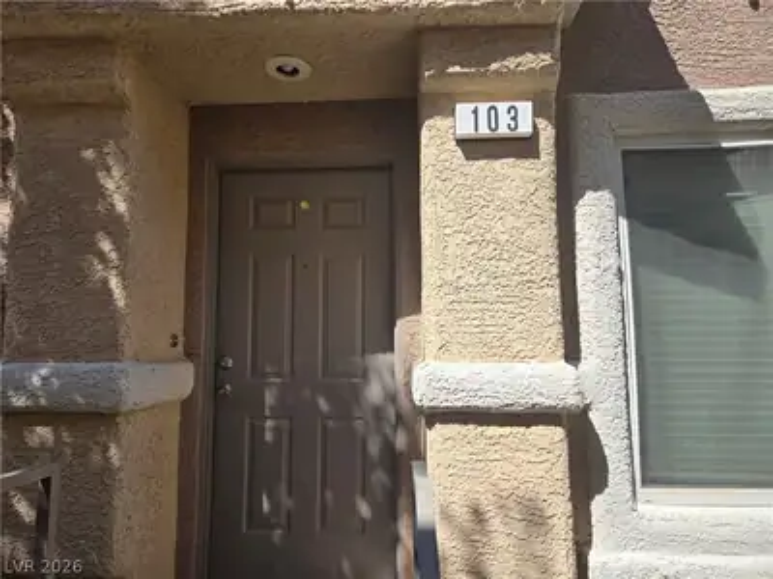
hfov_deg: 73.9
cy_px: 290
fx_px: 514
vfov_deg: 58.9
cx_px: 386
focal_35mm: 23
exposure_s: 1/1276
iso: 25
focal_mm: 5.4
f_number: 1.8
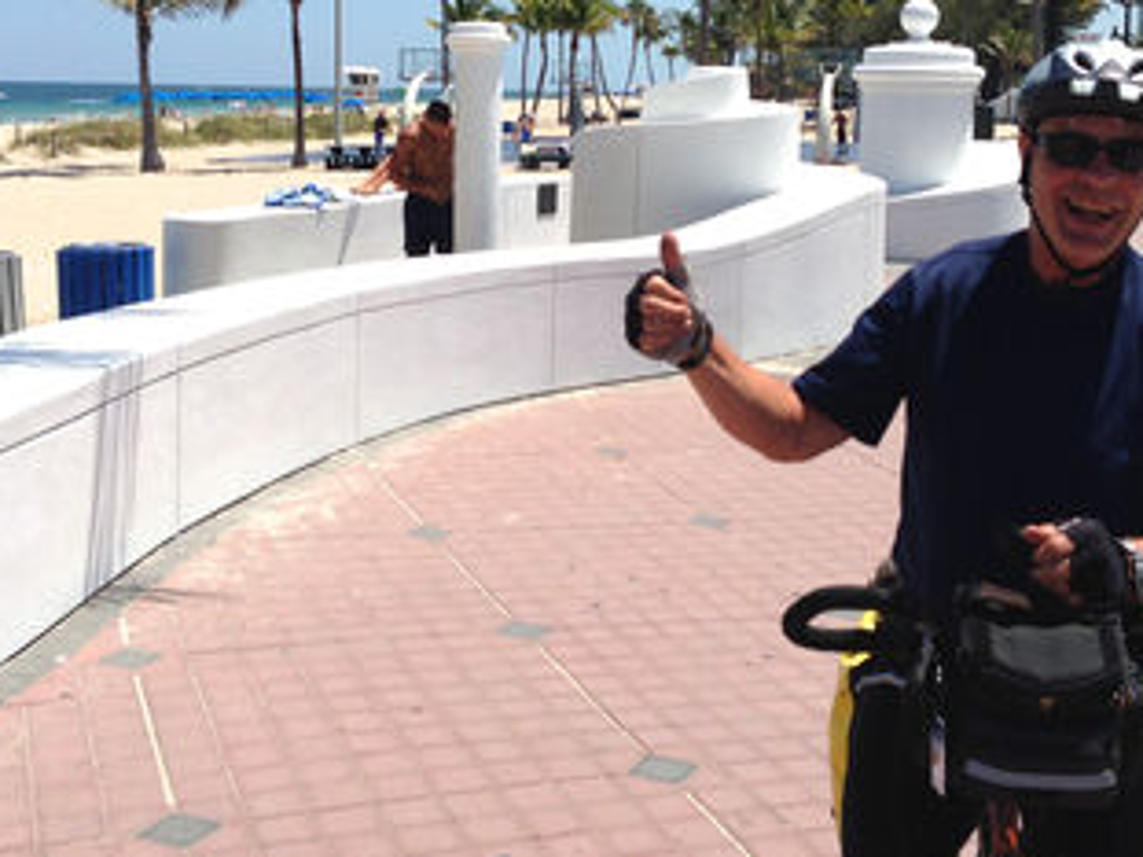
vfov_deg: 27.2
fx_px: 1749
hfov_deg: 36.1
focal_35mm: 53
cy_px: 248
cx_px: 665
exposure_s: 1/2262
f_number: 2.4
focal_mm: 4.13
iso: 50
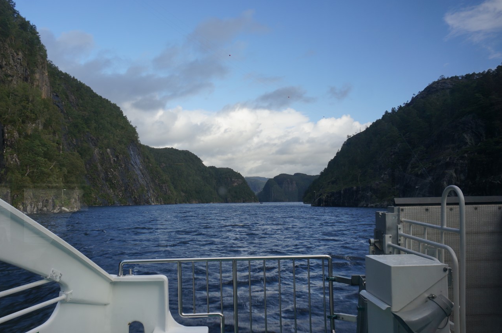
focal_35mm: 30
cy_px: 177
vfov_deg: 43.5
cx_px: 217
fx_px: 418
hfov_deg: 61.7
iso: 100
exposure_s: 1/80
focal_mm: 16
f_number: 6.3
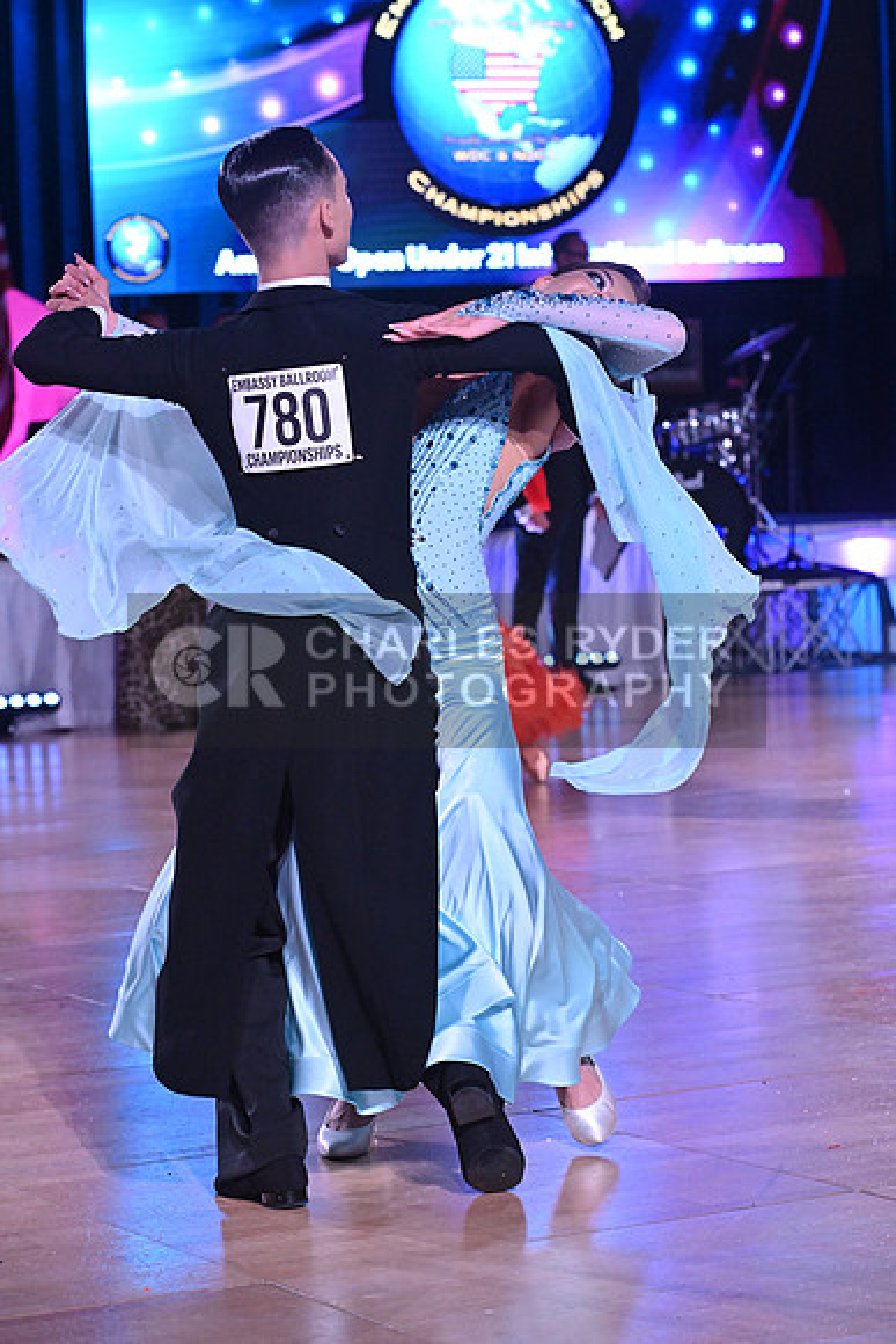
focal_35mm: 105
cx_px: 448
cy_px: 672
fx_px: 3917
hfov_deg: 13.0
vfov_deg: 19.5
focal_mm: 105
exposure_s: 1/400
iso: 5000
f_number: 6.3
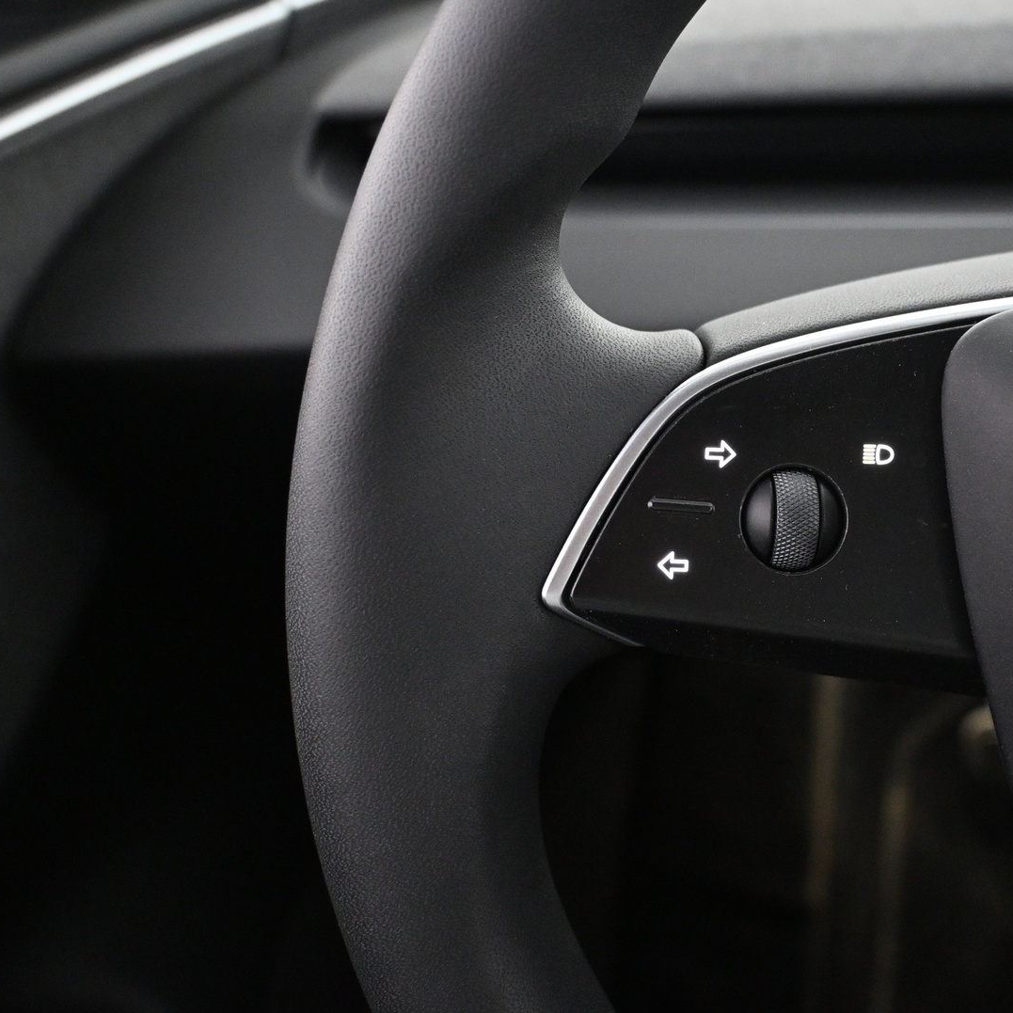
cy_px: 506
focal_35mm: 47
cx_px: 736
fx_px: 1555
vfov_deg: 36.1
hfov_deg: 35.4
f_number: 4.2
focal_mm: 24.5
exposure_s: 1/30
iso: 4000
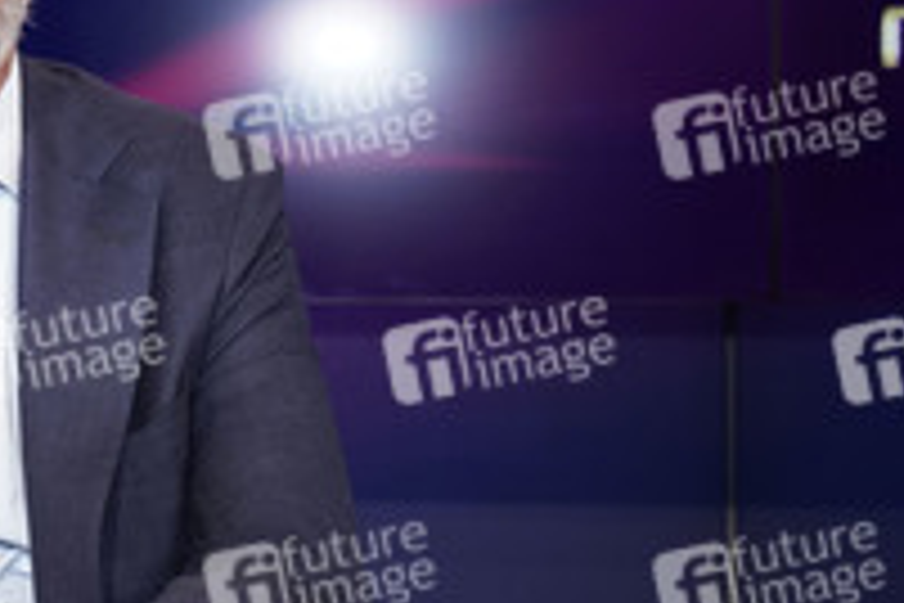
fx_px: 2084
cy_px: 238
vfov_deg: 16.4
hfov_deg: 23.1
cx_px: -70
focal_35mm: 83
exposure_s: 1/125
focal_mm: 37
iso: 2000
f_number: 5
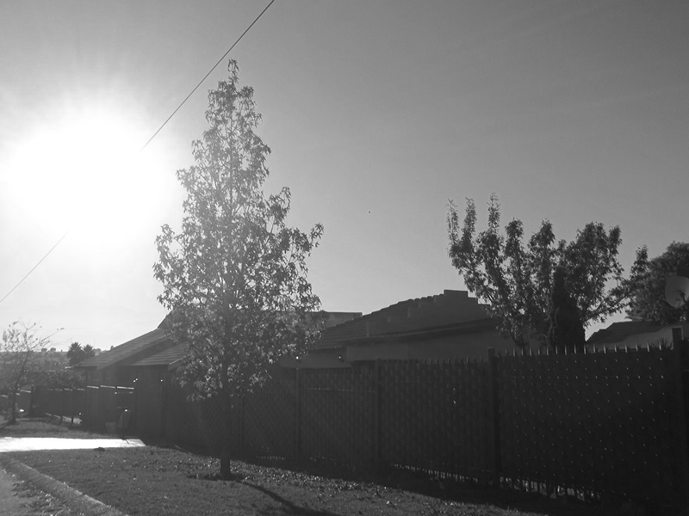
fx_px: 717
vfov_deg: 39.7
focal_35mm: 36
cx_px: 344
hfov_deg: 51.4
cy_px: 258
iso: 64
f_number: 8
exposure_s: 1/320
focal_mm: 6.5
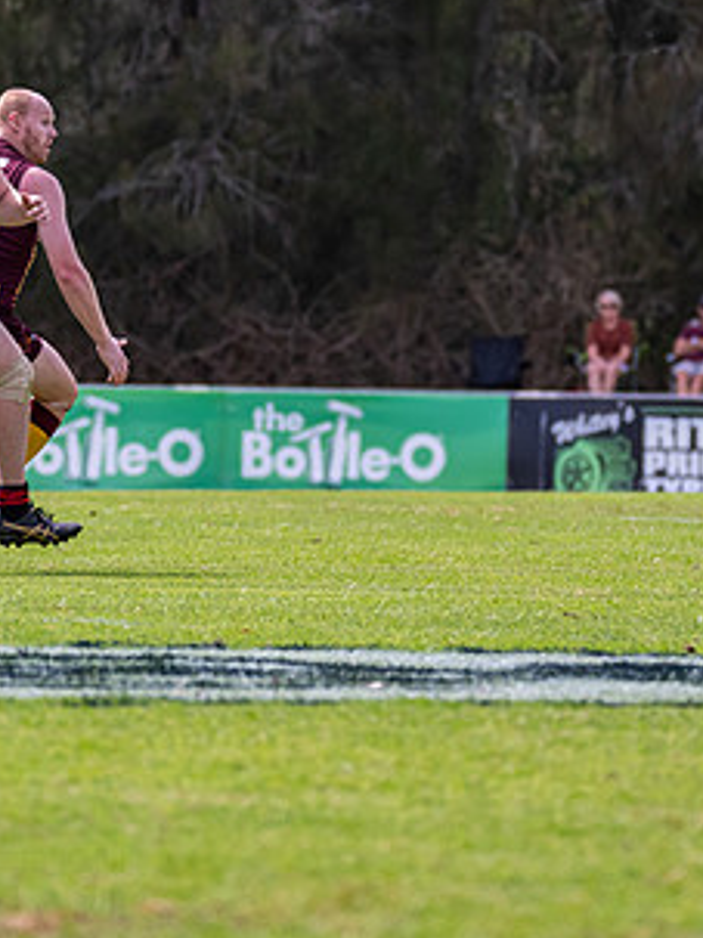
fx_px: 16041
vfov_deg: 3.4
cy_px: 355
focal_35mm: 592
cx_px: 153
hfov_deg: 2.5
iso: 800
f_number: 6.3
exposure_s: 1/2500
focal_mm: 250
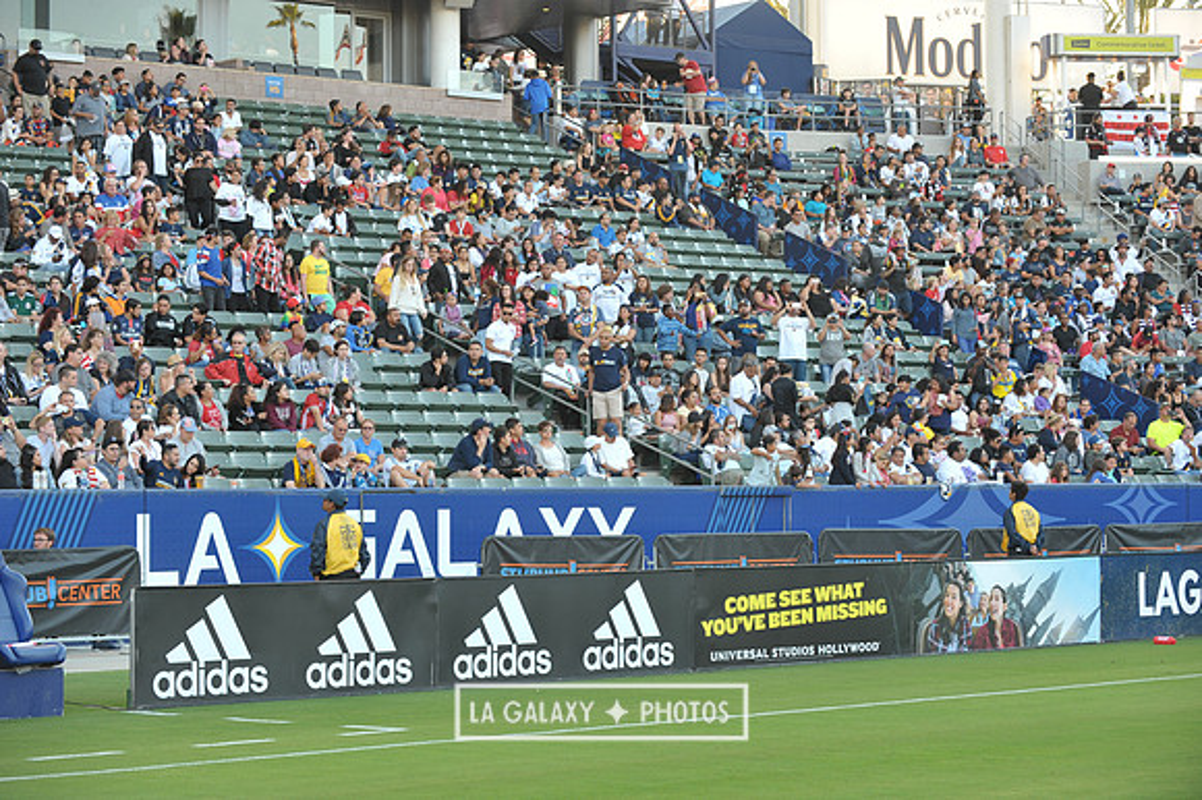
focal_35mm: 95
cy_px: 400
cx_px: 601
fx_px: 3170
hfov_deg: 21.5
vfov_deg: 14.4
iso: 400
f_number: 5
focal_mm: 95
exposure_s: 1/100
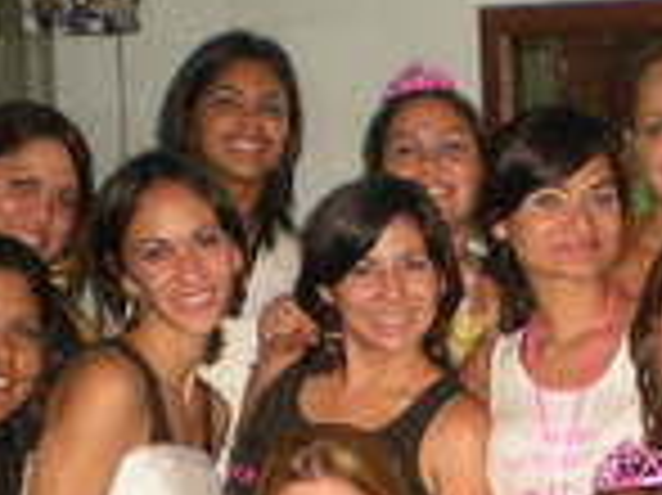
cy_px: 560
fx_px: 1930
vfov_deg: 14.3
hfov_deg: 19.3
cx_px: 511
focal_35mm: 101
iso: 324
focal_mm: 6.3
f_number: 3.1
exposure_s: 1/60
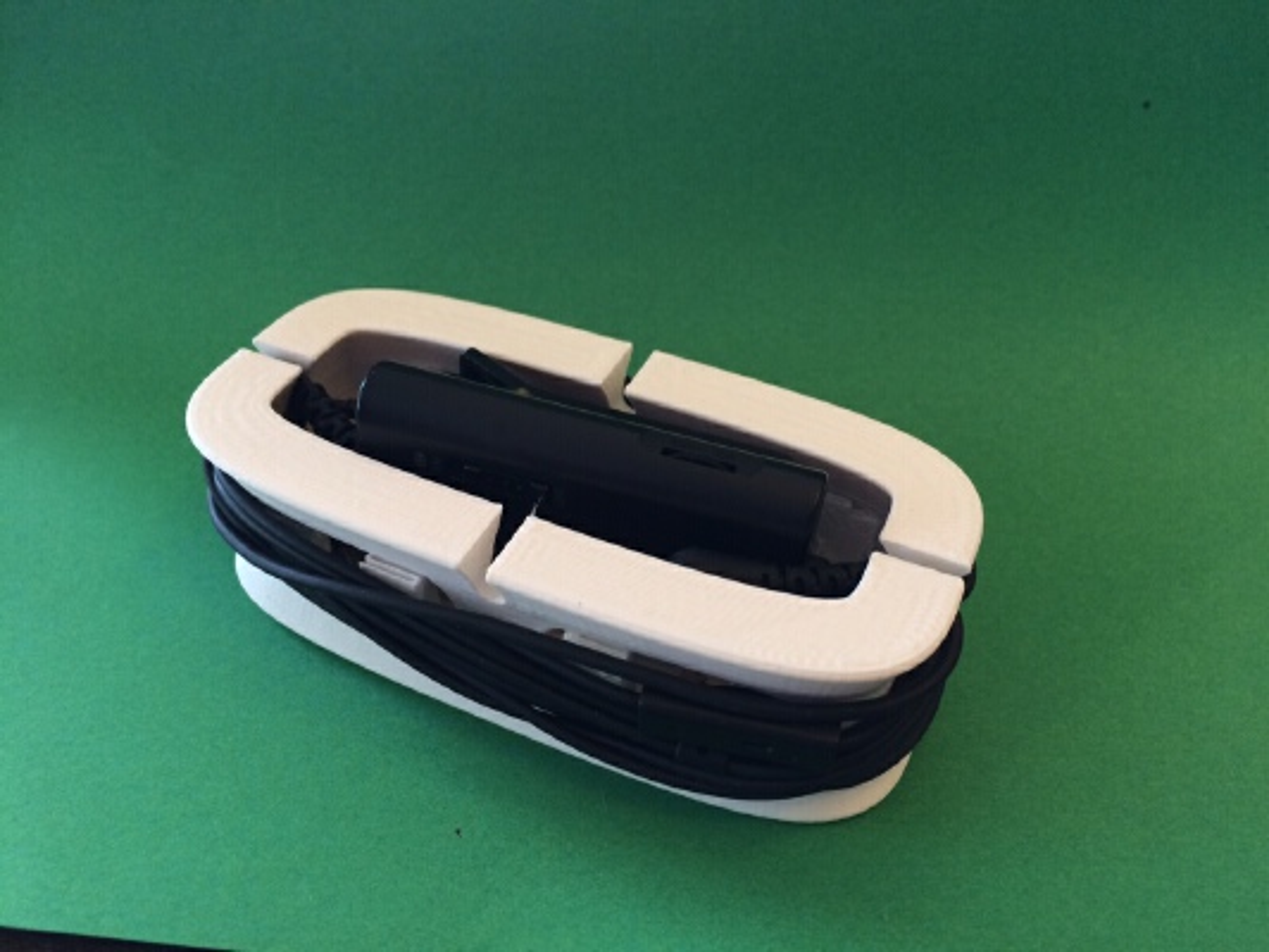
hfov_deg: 61.6
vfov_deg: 48.2
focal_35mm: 29
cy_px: 476
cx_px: 634
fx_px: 1063
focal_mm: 4.15
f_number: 2.2
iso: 40
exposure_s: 1/30
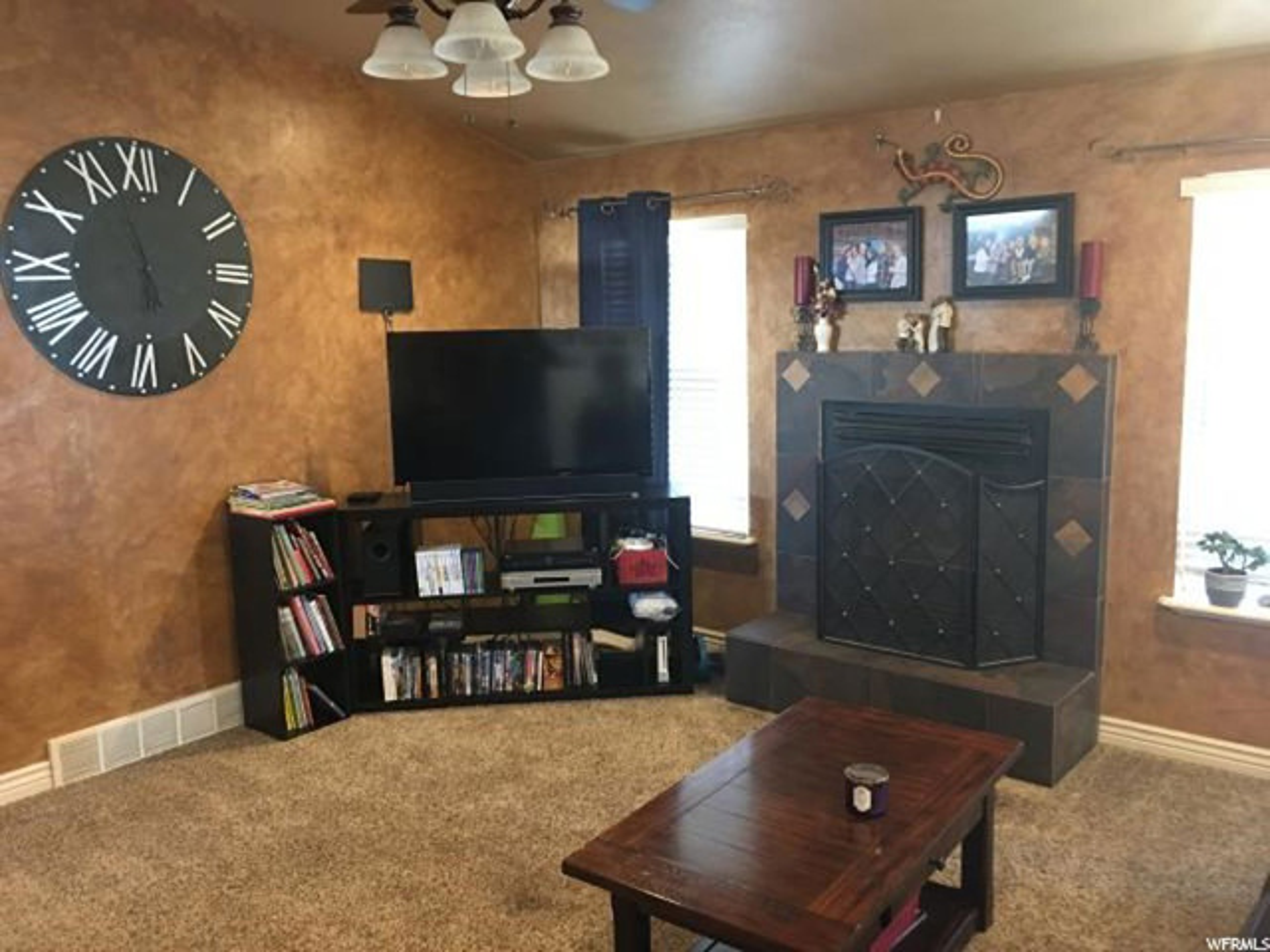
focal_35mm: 29
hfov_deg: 61.7
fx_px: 1064
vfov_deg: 48.2
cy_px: 476
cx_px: 635
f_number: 2.2
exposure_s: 1/4
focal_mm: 4.15
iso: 64
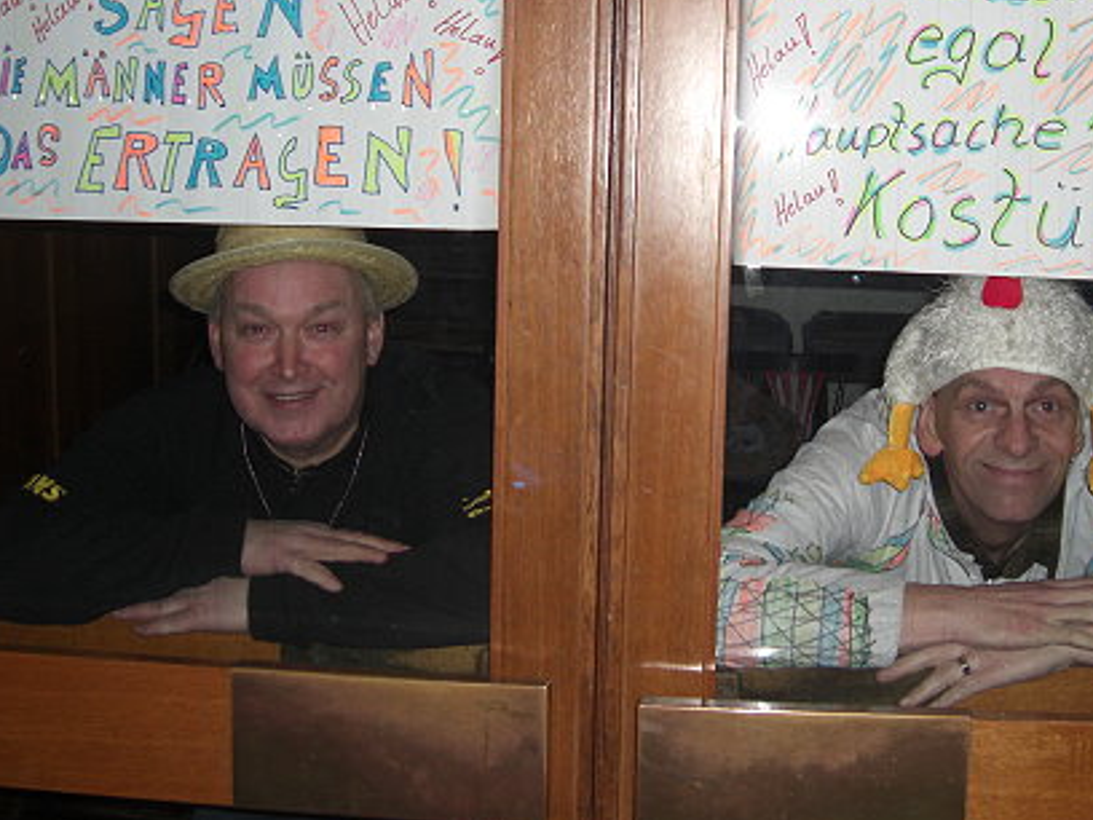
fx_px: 1673
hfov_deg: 36.0
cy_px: 318
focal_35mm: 53
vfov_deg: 27.4
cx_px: 652
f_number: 2.8
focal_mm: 7.9
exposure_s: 1/60
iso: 200
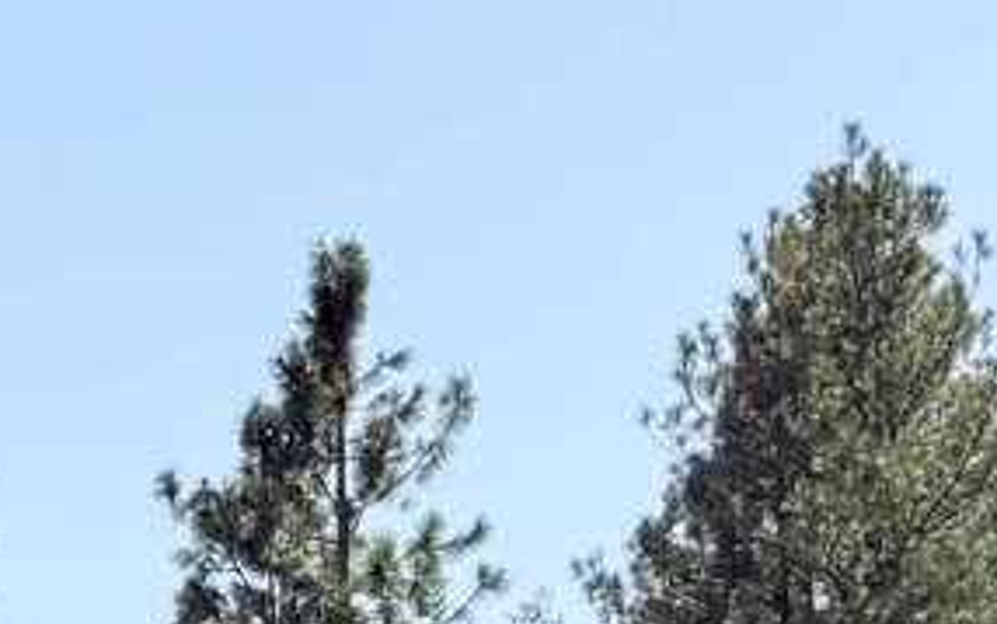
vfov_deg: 6.3
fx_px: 5518
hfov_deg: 9.8
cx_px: -723
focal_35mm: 203
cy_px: 1286
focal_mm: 6.76
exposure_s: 1/3021
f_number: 1.78
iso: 80
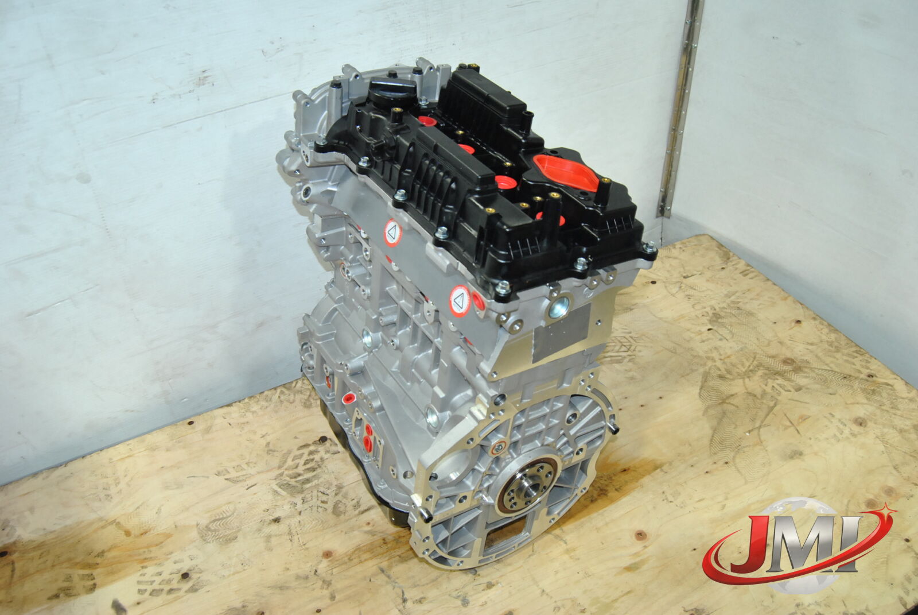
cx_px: 459
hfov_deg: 61.9
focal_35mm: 30
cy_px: 308
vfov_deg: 43.7
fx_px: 766
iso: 800
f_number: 5
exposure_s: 1/200
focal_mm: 20
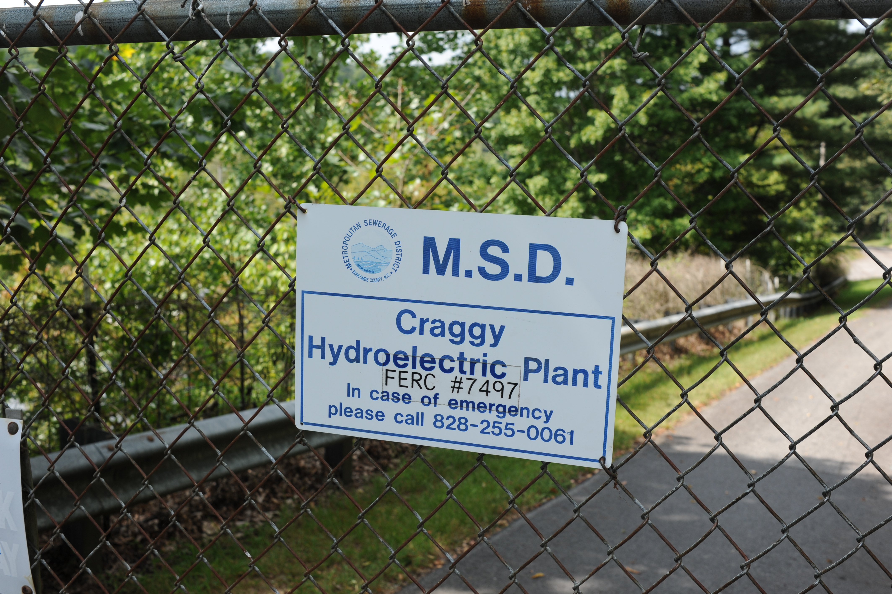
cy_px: 297
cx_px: 446
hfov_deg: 54.5
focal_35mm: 35
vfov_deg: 37.8
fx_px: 867
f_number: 9
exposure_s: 1/200
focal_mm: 35
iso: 250
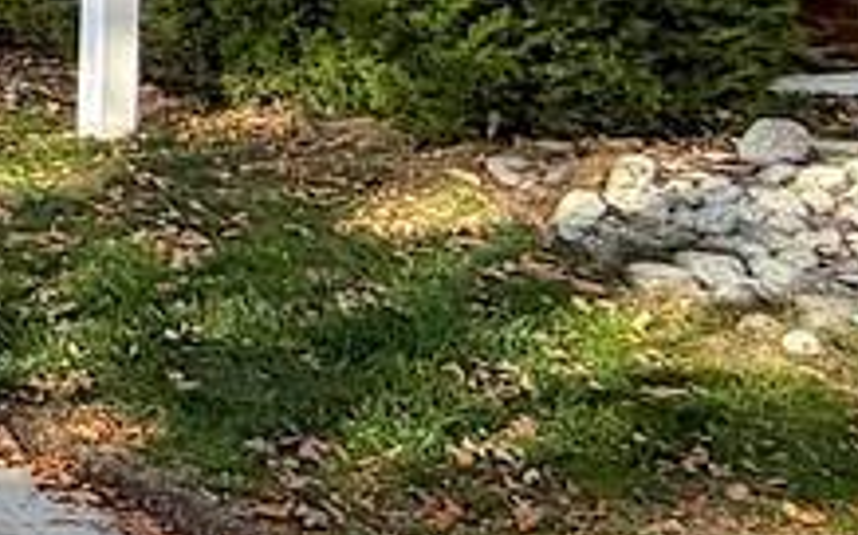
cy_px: -382
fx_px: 2547
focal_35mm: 109
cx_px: -1732
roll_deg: -2.7
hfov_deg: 11.3
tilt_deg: +0.2
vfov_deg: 11.3
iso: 40
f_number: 2.2
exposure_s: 1/585
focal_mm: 2.22
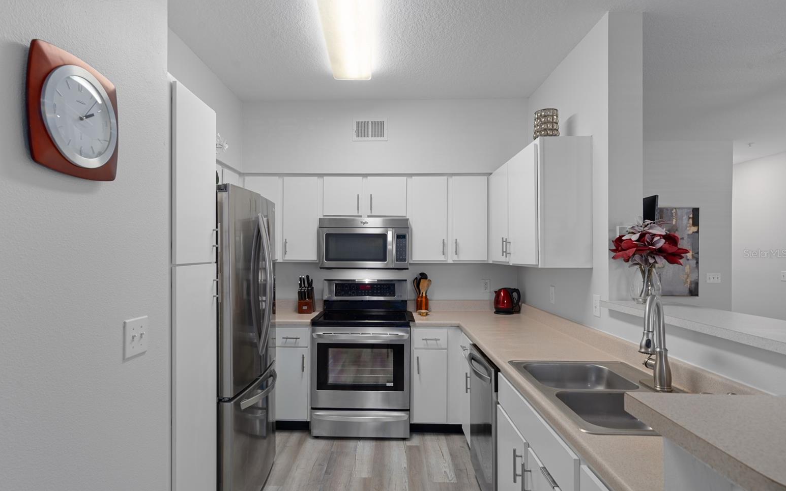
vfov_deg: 62.2
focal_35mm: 19
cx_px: 382
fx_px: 407
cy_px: 253
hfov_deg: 88.0
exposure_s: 1/2
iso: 320
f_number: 9
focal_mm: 18
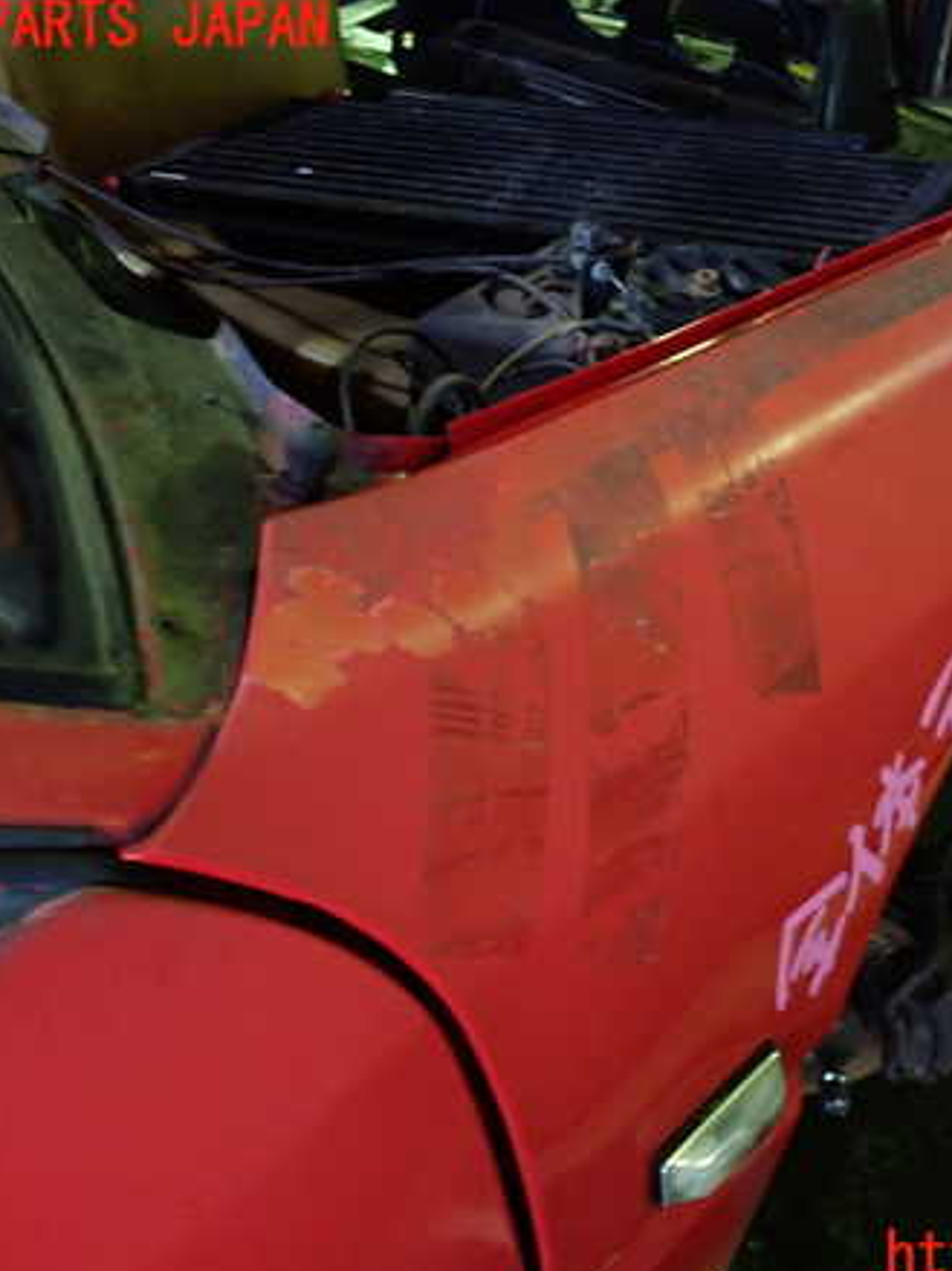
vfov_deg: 45.8
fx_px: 1504
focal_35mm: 41
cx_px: 671
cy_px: 643
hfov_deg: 34.6
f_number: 2.3
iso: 640
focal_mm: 5.4
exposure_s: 1/30
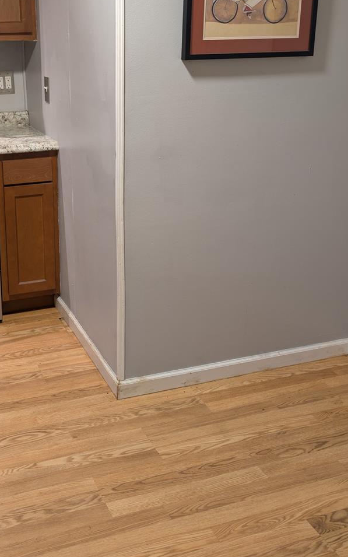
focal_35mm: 41
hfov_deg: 30.8
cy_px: 197
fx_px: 622
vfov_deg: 47.6
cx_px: 91
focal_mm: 6.9
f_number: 1.68
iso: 136
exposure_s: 1/40
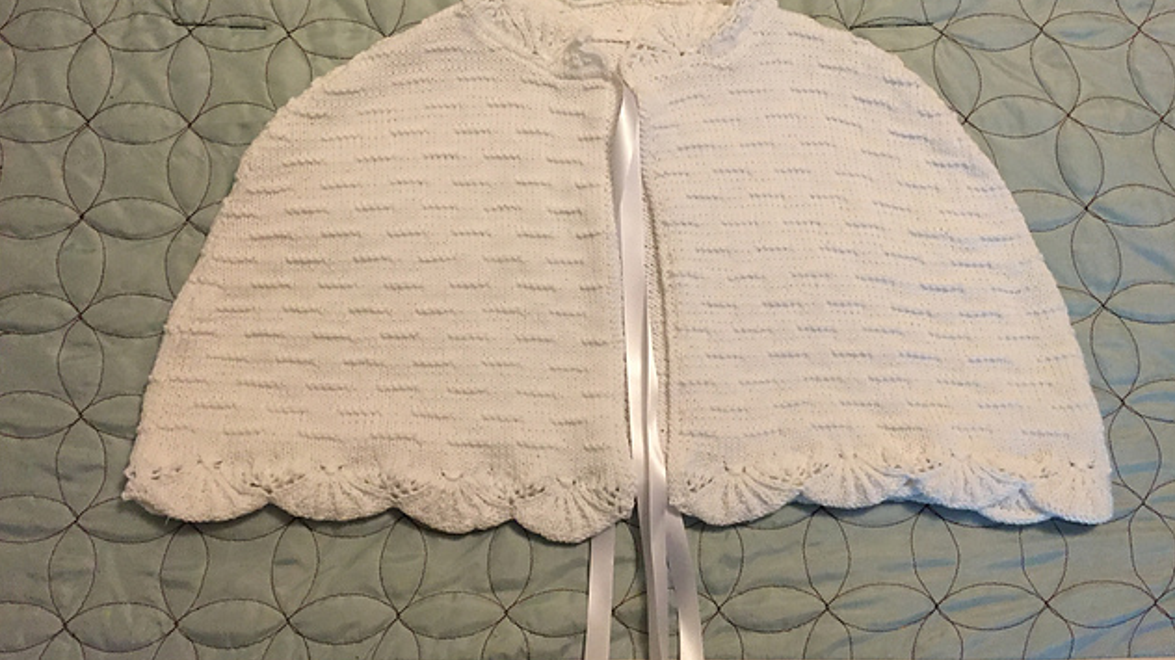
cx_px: 589
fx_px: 997
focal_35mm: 32
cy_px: 314
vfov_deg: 36.6
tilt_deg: -81.4
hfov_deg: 61.0
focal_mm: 4.15
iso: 250
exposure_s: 1/30
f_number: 2.2
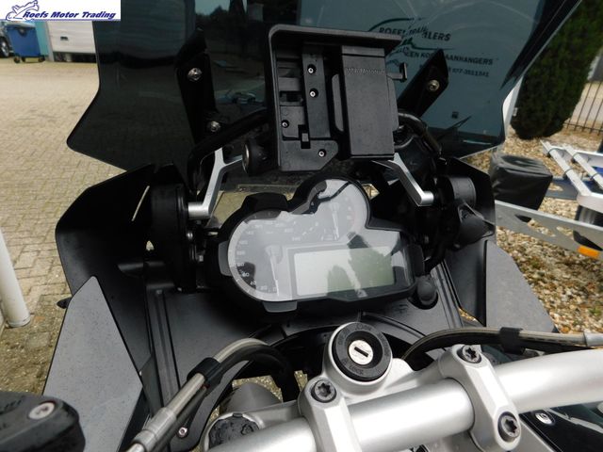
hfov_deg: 73.9
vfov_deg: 58.9
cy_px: 226
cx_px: 302
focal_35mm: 23
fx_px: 401
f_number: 3
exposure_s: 1/200
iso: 125
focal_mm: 4
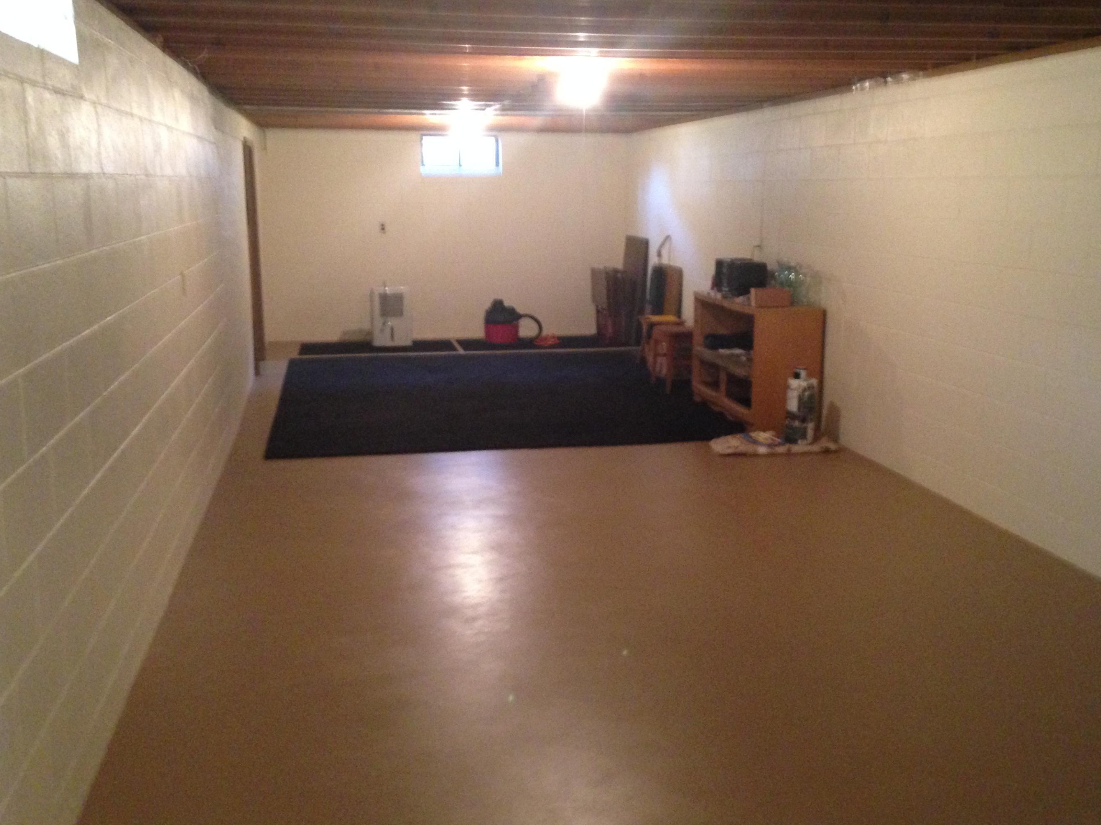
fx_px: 1177
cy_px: 408
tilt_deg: -11.1
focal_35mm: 37
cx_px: 557
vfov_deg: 38.7
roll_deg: +0.8
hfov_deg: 50.1
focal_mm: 4.12
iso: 400
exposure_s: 1/15
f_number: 2.4
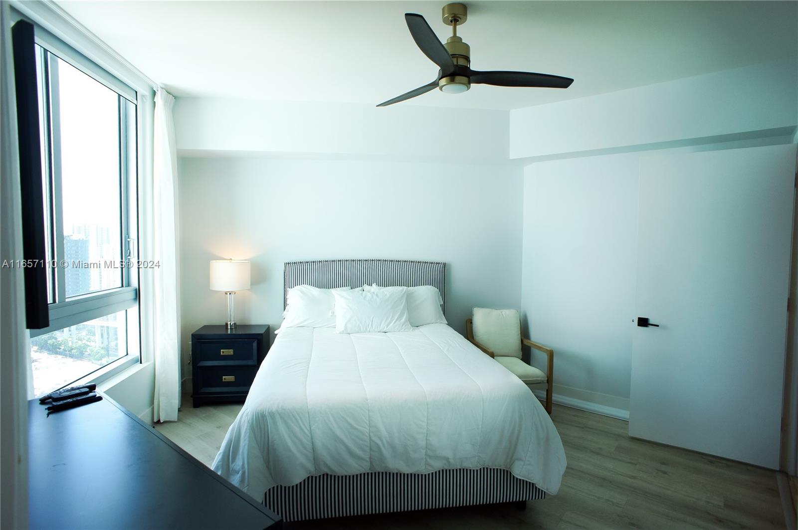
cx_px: 399
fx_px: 531
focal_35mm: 24
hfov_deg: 73.8
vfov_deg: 53.0
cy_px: 265
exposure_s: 1/100
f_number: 5.6
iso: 200
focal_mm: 16
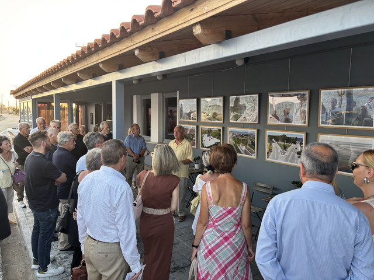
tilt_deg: -6.2
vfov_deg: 53.1
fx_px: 281
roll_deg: -1.2
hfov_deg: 67.3
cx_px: 187
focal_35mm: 26
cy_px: 140
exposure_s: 1/121
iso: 64
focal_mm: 5.96
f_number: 1.6
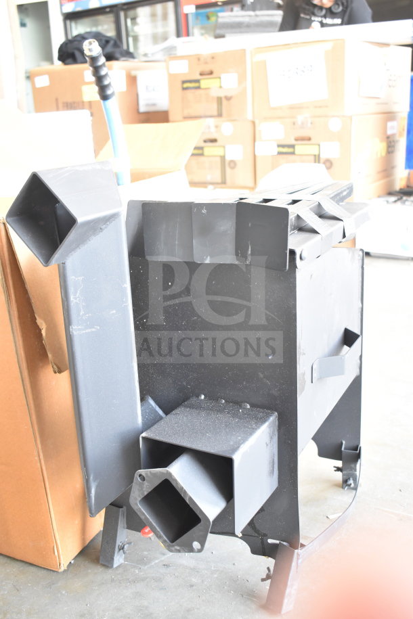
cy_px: 310
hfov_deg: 35.5
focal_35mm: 38
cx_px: 206
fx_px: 645
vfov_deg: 51.3
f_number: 4
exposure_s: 1/40
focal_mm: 25
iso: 1400
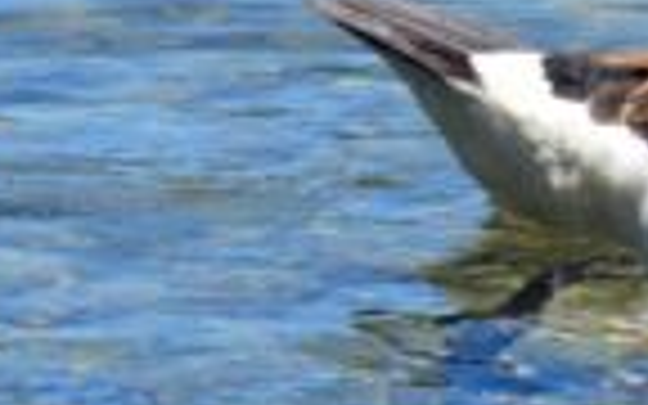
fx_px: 23876
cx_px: 1094
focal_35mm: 1352
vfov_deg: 1.0
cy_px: 191
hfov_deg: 1.6
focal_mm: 200
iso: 200
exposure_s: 1/125
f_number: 16
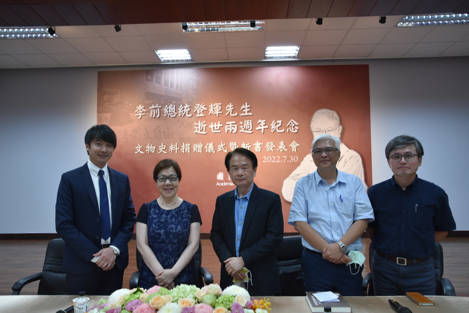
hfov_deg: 67.4
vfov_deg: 48.0
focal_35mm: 27
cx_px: 234
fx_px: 352
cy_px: 156
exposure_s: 1/100
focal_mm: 18
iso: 800
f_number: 5
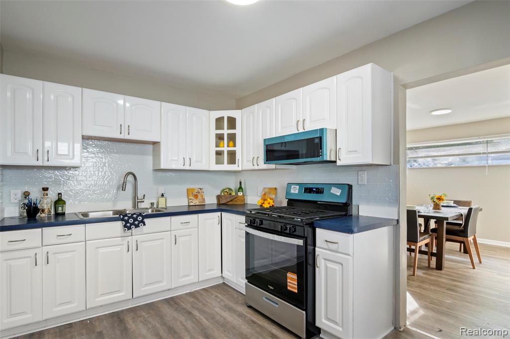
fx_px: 234
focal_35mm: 16
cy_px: 170
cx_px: 255
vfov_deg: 72.0
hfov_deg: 95.0
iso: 800
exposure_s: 1/13
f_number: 8
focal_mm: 11
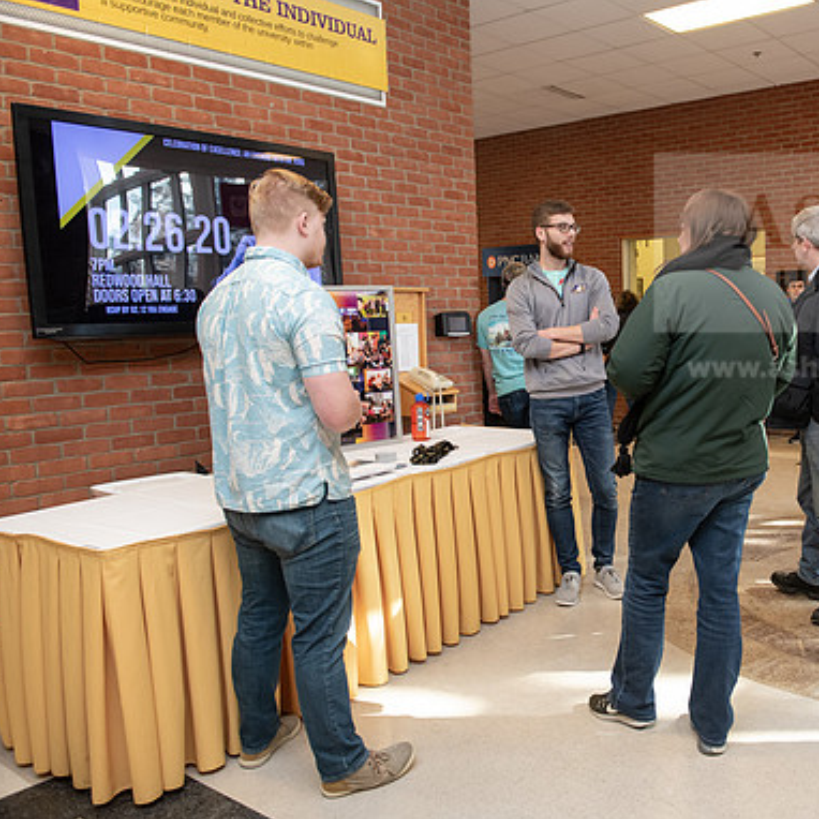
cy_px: 413
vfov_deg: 52.5
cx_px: 590
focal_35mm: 31
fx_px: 830
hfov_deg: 50.8
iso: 1000
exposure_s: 1/160
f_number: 3.5
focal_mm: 24
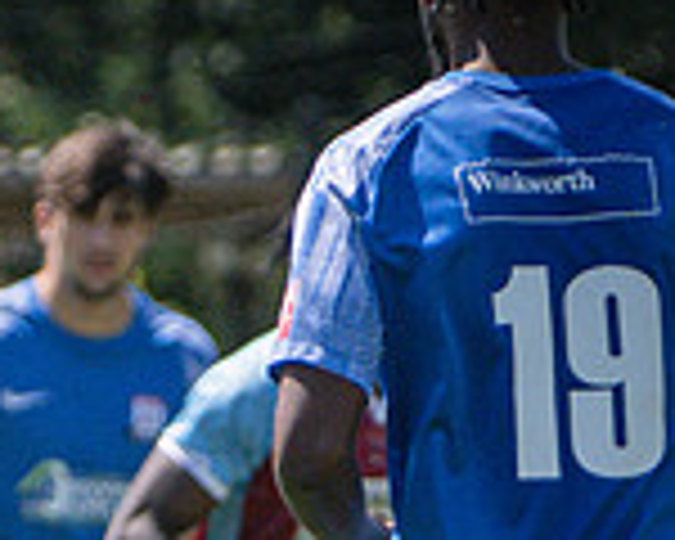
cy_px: 910
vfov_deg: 0.7
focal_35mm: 2166
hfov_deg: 0.9
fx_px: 43271
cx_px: -646
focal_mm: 270
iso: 400
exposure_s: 1/2500
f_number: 4
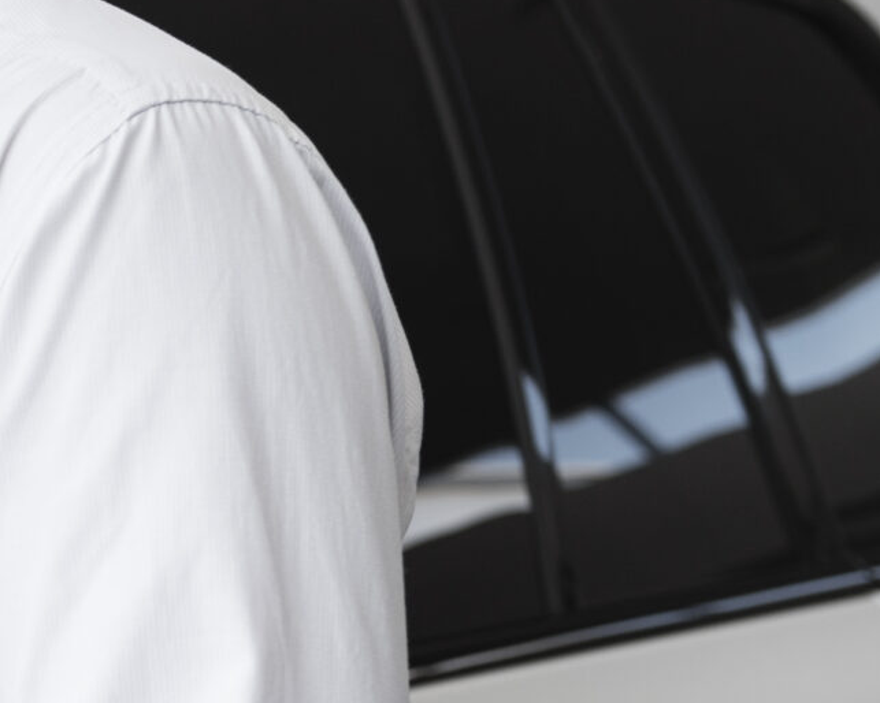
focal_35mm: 142
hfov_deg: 12.5
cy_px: 314
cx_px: -657
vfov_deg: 10.9
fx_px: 3697
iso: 250
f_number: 3.5
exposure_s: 1/200
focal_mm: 38
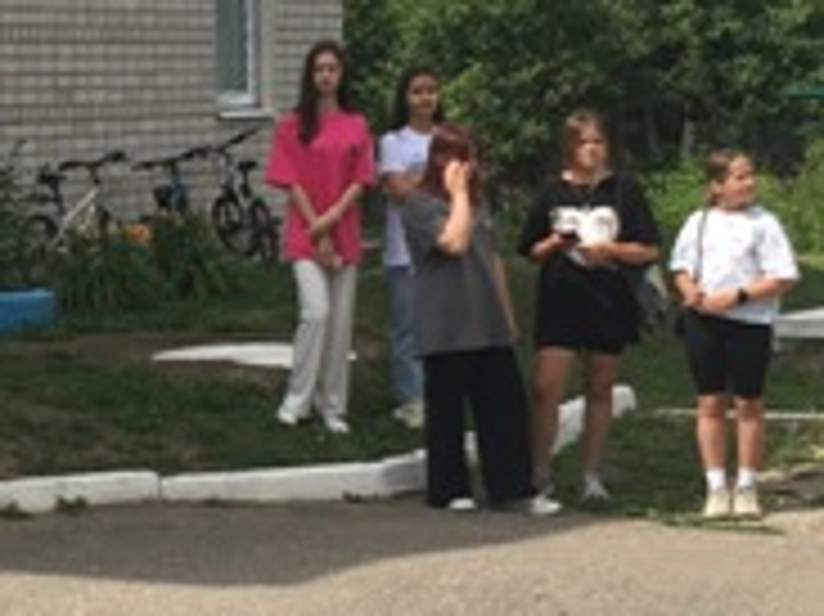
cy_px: 342
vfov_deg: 11.7
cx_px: -464
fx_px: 3021
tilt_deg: -6.1
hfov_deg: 14.4
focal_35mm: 127
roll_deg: +2.9
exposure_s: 1/1672
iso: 25
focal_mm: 4.15
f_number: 2.2
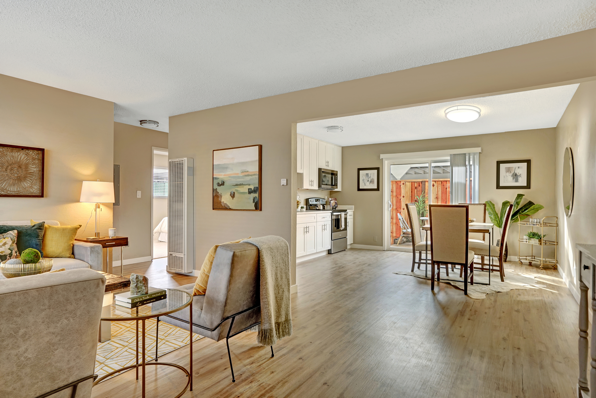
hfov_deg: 84.0
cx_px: 298
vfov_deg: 61.9
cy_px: 199
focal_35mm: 20
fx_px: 331
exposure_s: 1/15
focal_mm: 20
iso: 400
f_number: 8
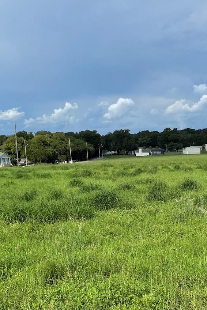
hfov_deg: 26.4
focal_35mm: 51
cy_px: 173
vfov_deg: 38.8
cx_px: 135
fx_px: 439
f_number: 1.6
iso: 32
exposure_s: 1/4292
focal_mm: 4.2
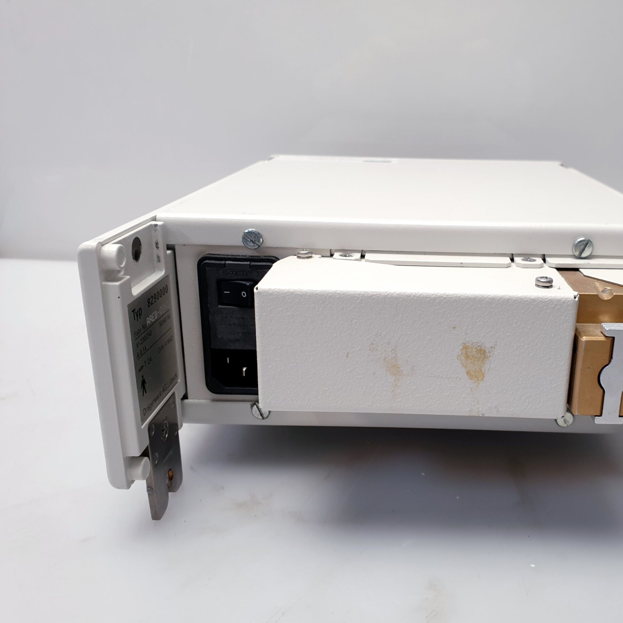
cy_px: 311
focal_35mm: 31
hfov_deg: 51.6
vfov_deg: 52.5
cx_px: 415
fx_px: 631
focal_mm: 4.3
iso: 64
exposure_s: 1/50
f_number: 2.4
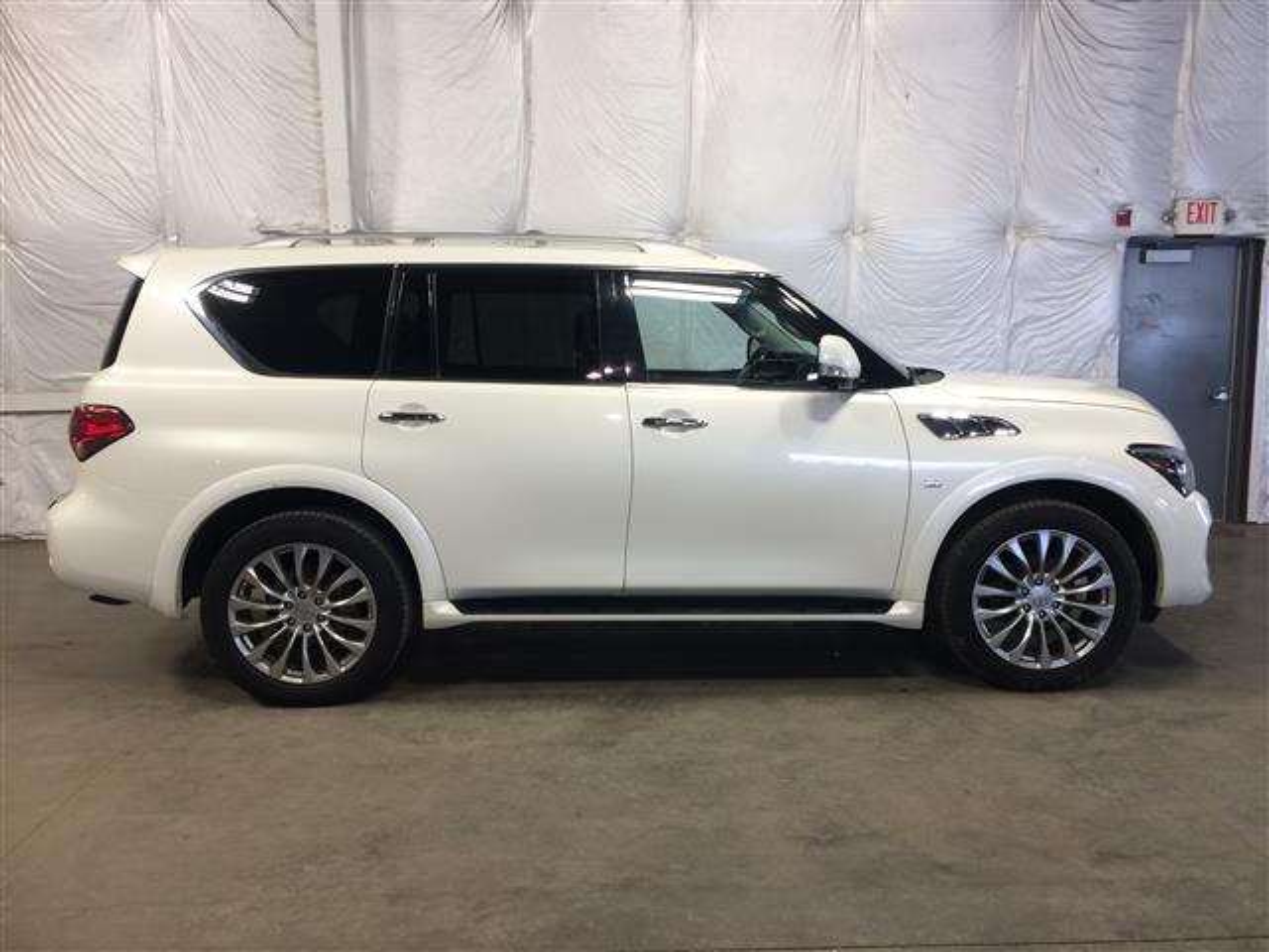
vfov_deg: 48.2
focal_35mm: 29
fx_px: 1063
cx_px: 634
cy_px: 476
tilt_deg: -8.5
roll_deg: +1.3
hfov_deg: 61.7
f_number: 2.2
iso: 40
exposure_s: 1/30
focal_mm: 4.15
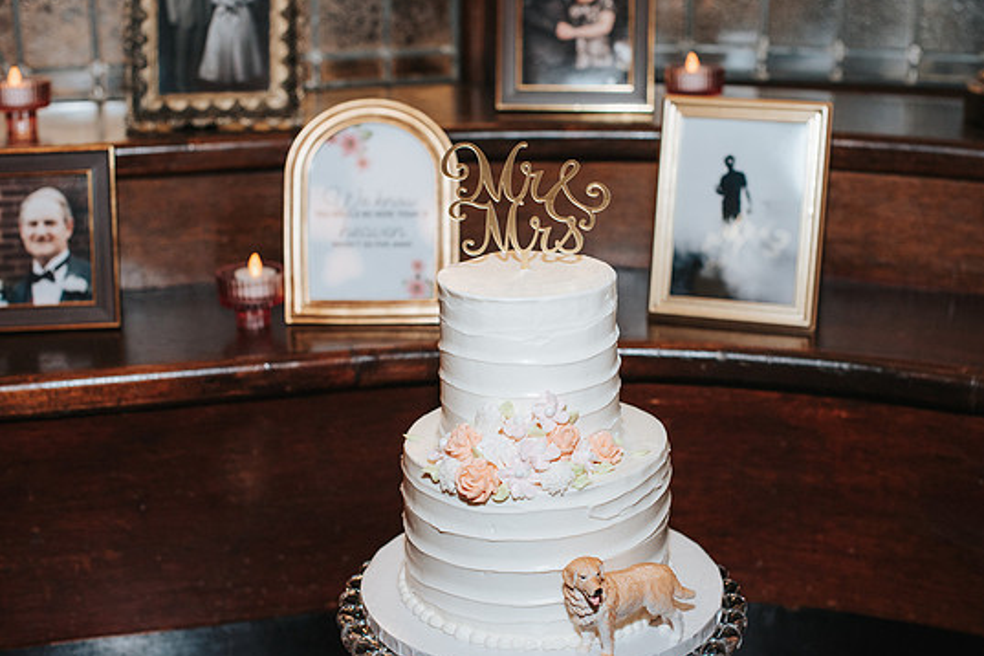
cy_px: 318
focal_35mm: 54
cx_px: 517
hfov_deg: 36.9
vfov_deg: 25.1
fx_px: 1476
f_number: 4
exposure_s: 1/200
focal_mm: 50
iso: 1000
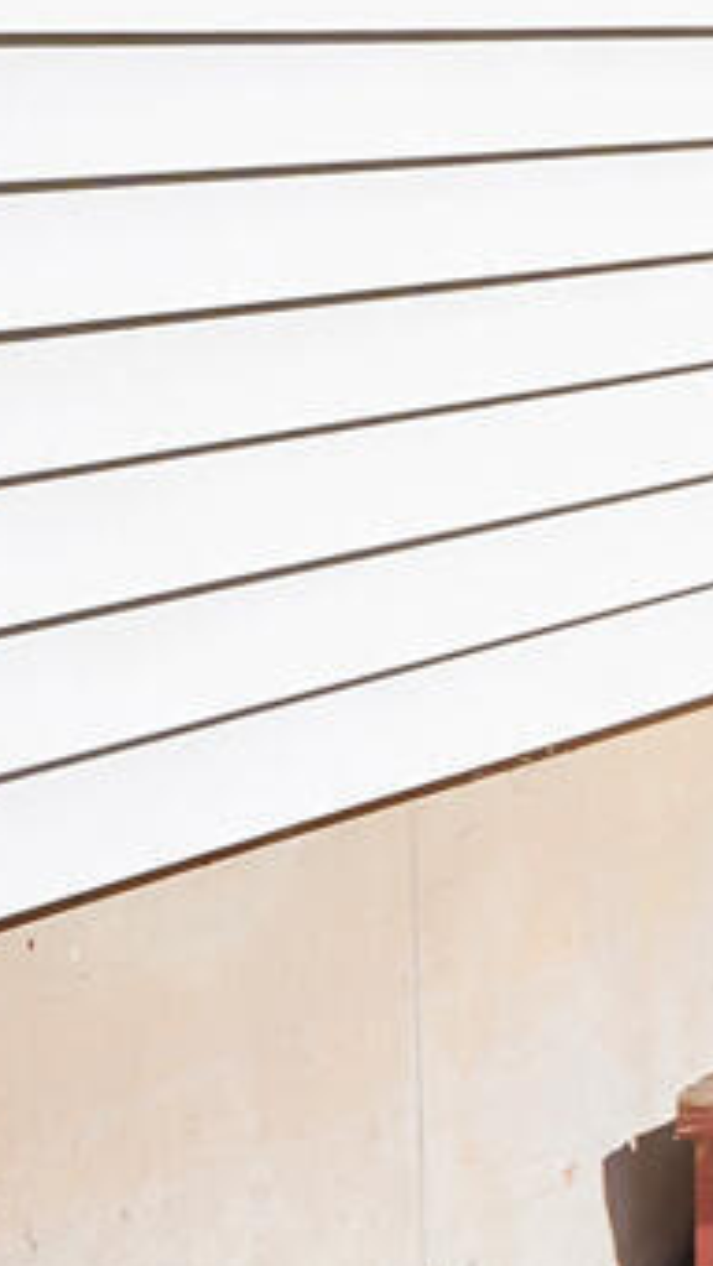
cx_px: 2867
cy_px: -548
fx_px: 4131
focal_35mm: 123
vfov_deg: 16.2
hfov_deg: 7.2
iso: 500
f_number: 4
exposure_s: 1/8000
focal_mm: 16
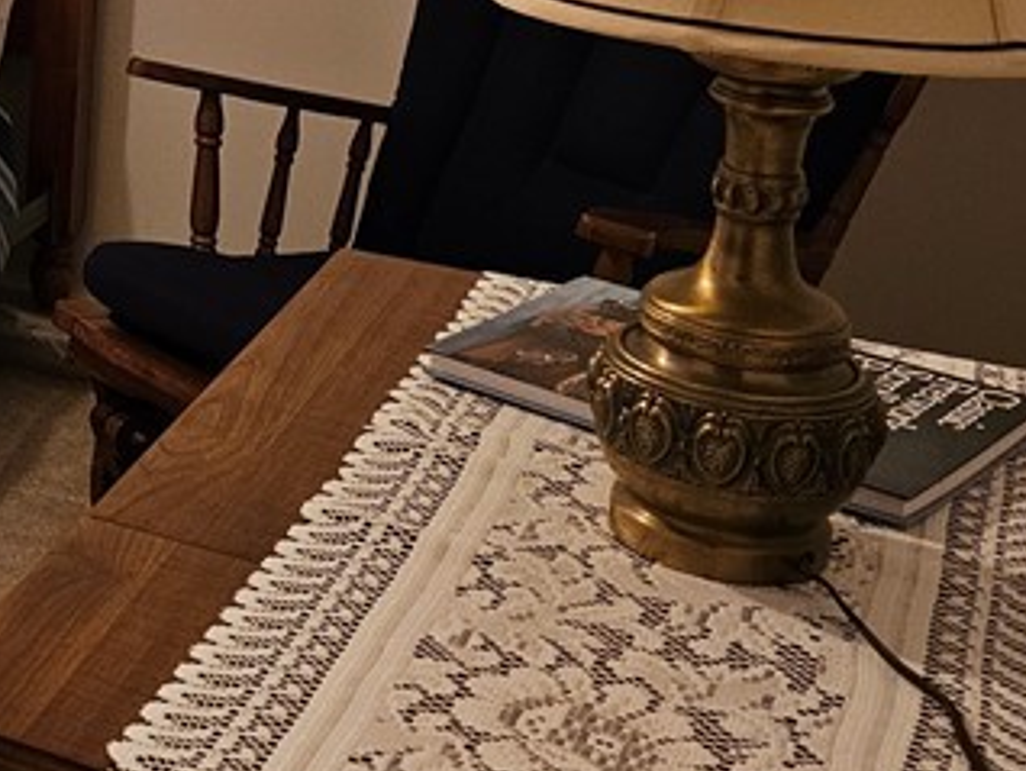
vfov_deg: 19.3
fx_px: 2195
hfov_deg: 21.5
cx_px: -568
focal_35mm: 74
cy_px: -13
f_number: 1.7
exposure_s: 1/40
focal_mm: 6.3
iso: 500
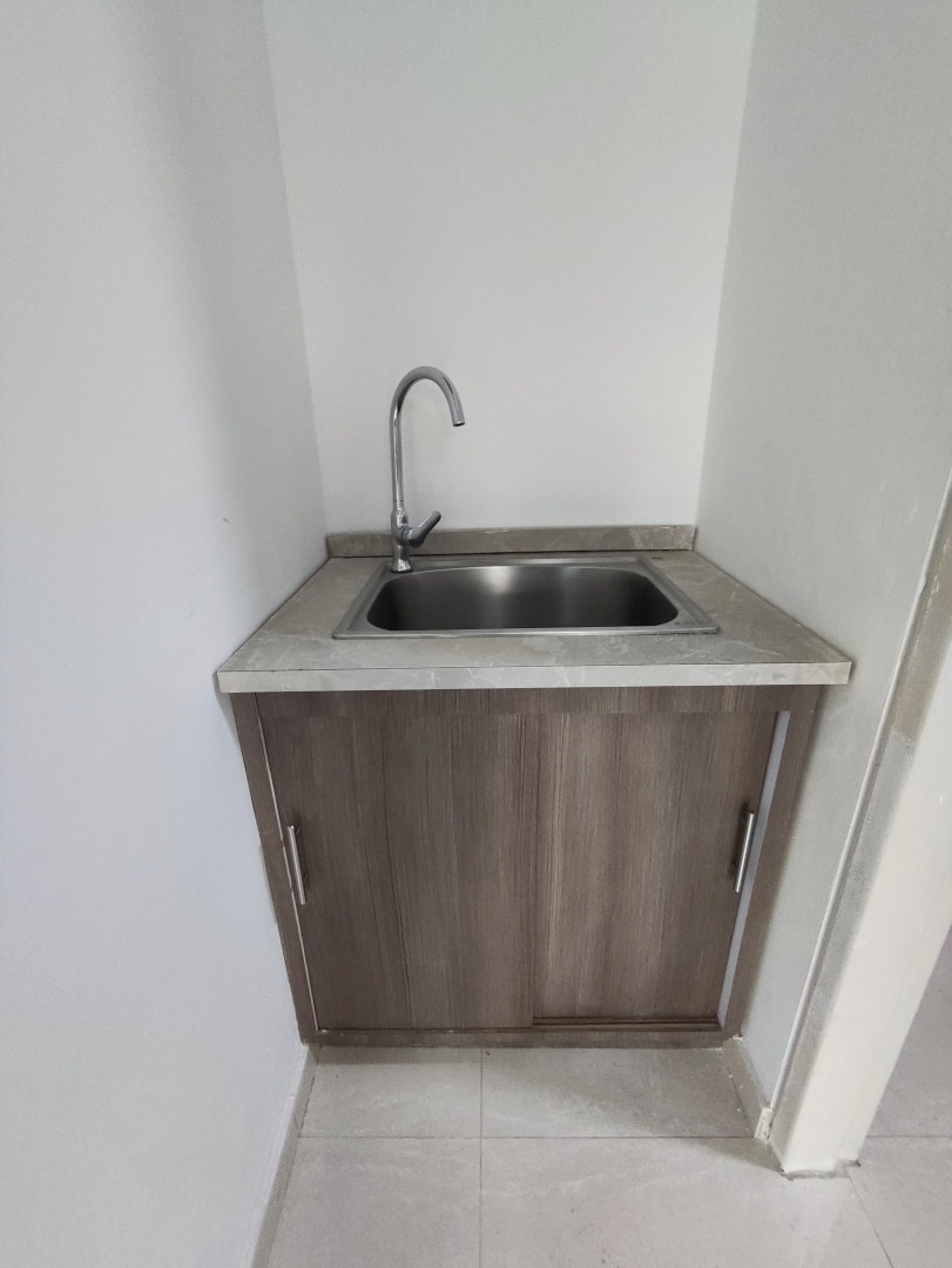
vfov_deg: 98.1
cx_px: 476
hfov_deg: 81.8
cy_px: 634
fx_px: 550
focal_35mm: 15
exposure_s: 1/50
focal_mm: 1.65
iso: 500
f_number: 2.2
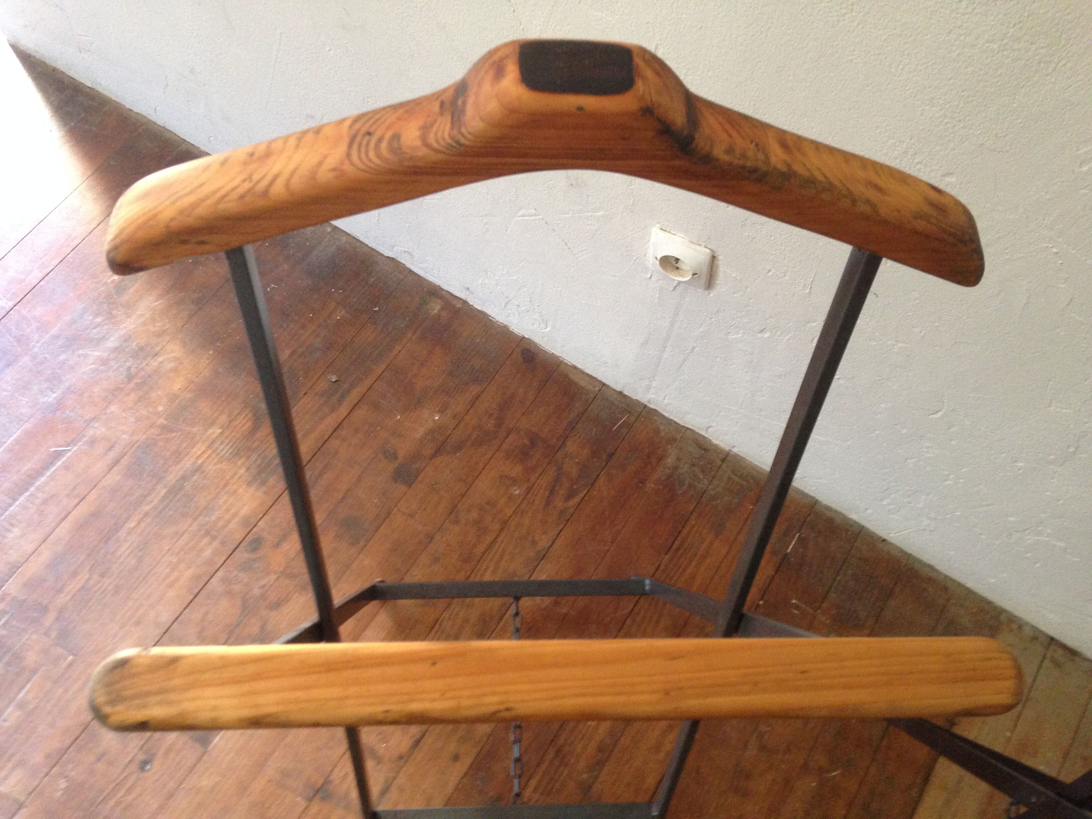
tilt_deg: -66.8
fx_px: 1041
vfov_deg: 42.9
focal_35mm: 33
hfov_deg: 55.4
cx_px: 546
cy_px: 410
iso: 250
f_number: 2.4
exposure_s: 1/20
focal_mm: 4.12
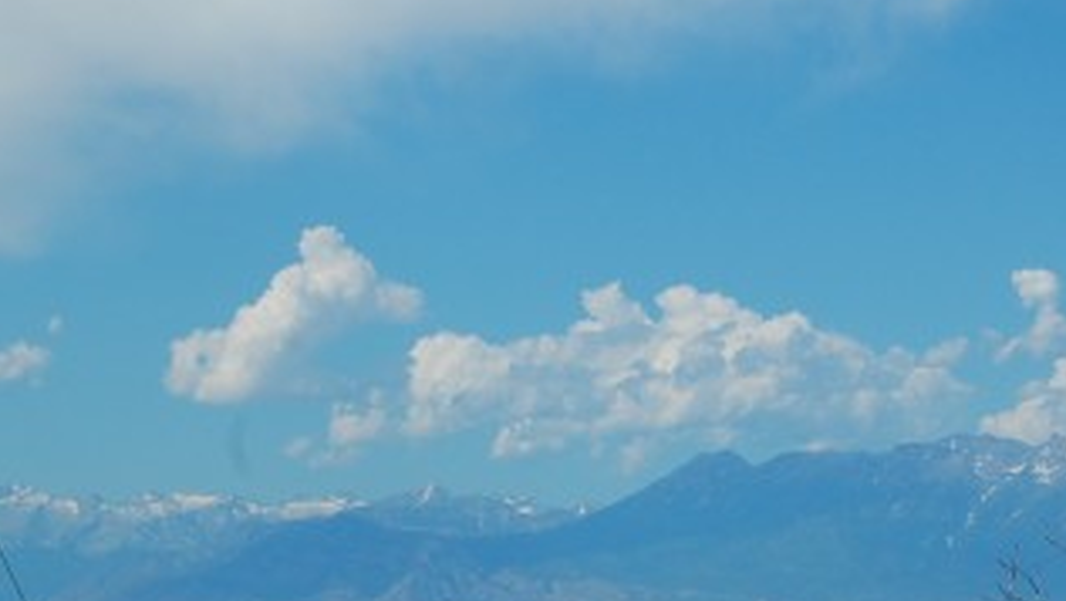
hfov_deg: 13.1
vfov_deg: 7.4
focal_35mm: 164
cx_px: 793
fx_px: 4637
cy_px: 618
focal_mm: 55
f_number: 10
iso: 200
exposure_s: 1/400
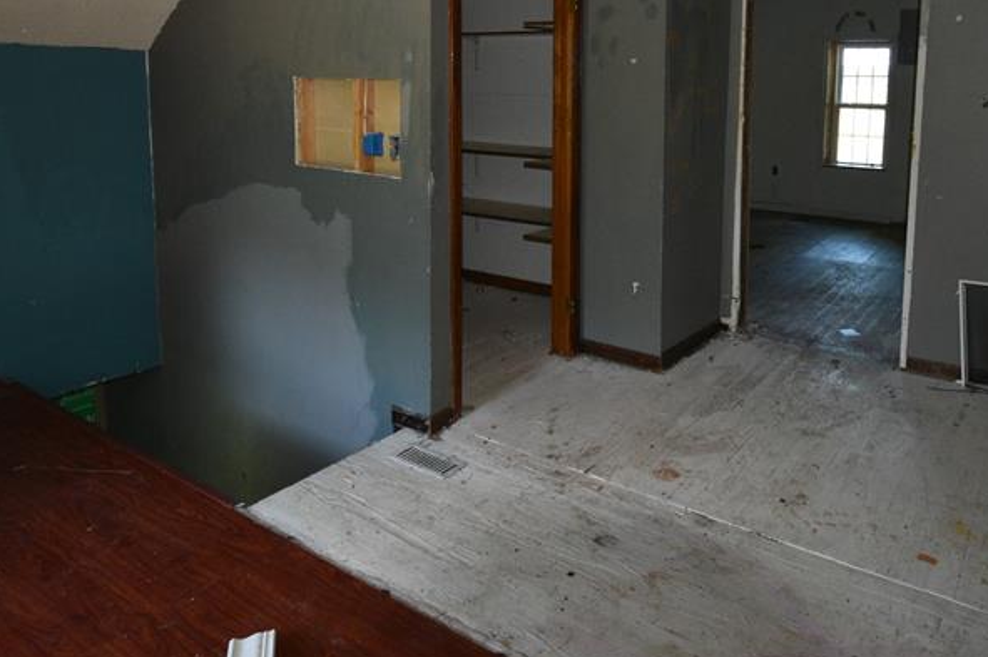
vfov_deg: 47.7
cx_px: 582
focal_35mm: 26
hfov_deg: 68.9
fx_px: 713
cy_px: 167
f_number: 4.5
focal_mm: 10
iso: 900
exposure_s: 1/125
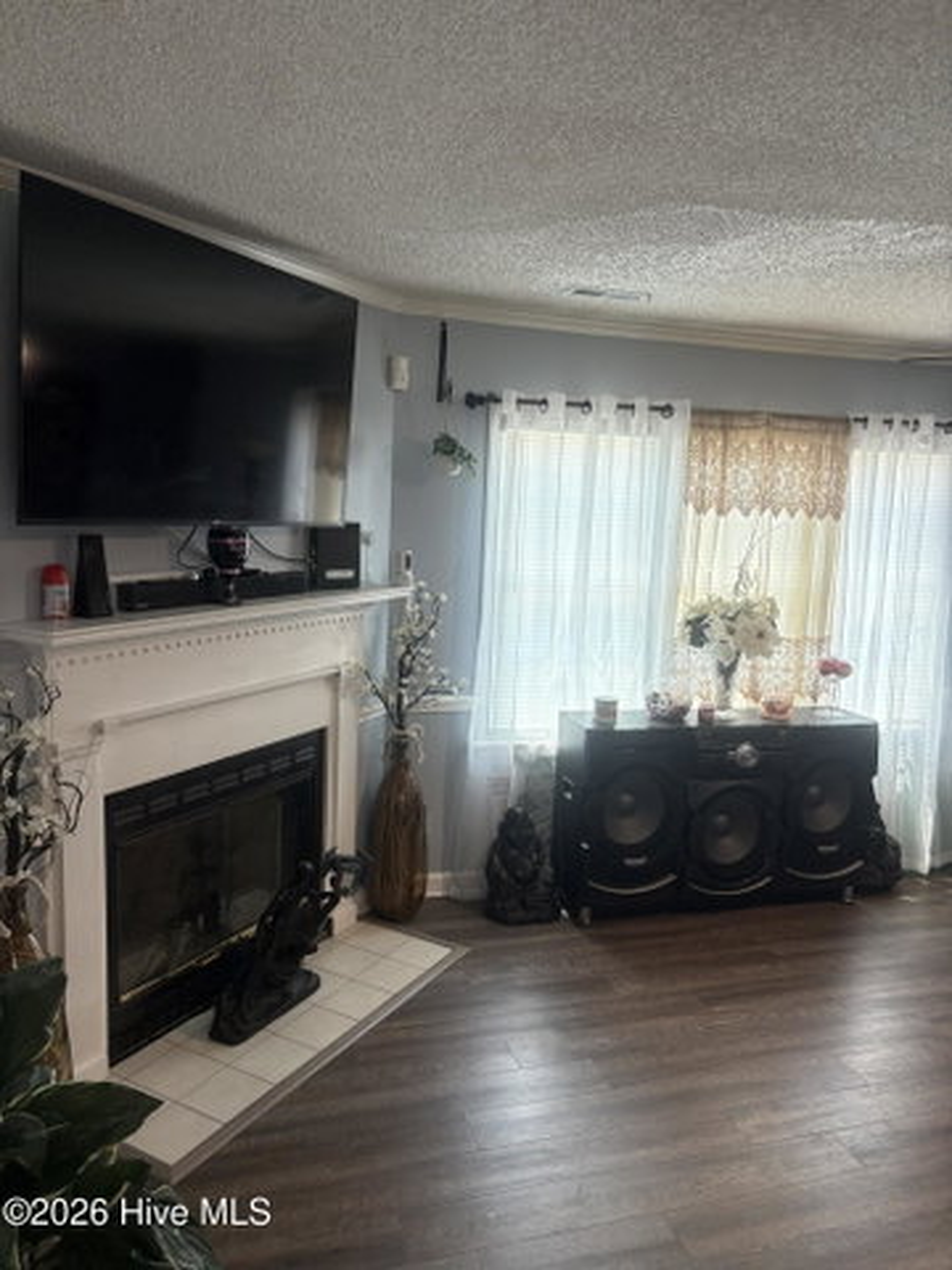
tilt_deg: -8.9
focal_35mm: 26
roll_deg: -2.4
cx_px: 476
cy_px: 635
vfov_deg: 67.3
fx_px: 953
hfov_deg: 53.1
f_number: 1.6
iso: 125
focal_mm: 5.96
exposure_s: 1/60
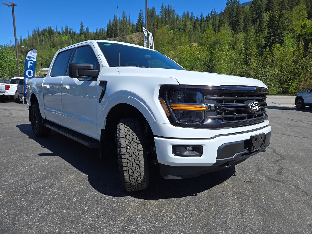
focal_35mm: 23
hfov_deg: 73.9
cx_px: 156
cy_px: 117
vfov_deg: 58.9
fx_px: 207
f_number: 1.8
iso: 25
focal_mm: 5.4
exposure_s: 1/1849
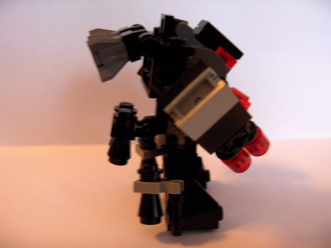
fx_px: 373
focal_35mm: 39
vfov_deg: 36.8
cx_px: 166
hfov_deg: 47.9
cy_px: 124
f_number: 2.8
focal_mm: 8
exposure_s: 1/3
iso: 100
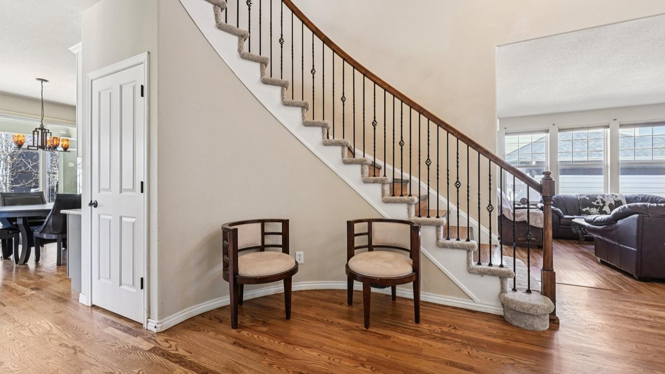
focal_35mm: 15
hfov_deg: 103.0
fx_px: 265
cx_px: 335
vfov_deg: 70.5
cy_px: 181
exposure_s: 1/15
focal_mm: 14
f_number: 11
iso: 400
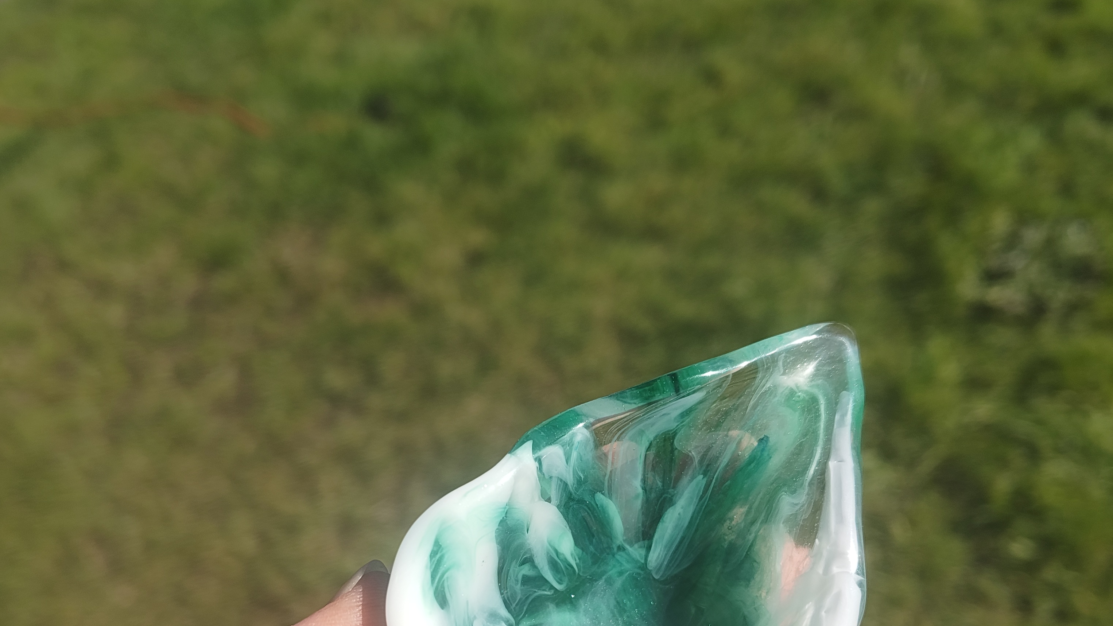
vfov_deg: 32.6
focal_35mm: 35
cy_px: 521
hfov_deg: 56.6
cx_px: 555
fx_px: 1033
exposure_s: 1/1057
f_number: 1.88
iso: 50
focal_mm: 5.56
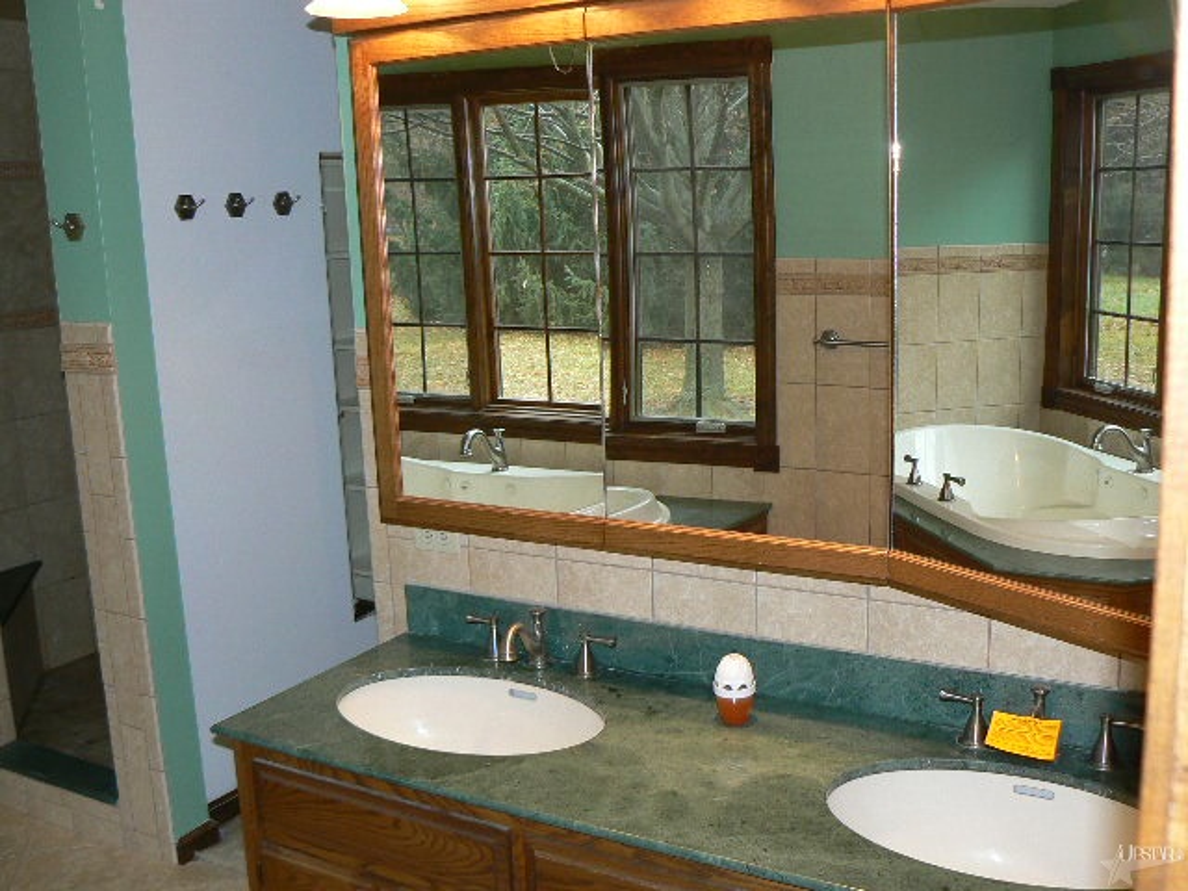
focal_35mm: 36
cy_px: 446
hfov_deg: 51.4
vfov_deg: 39.7
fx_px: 1235
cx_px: 594
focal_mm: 6
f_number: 2.8
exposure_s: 1/30
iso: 100
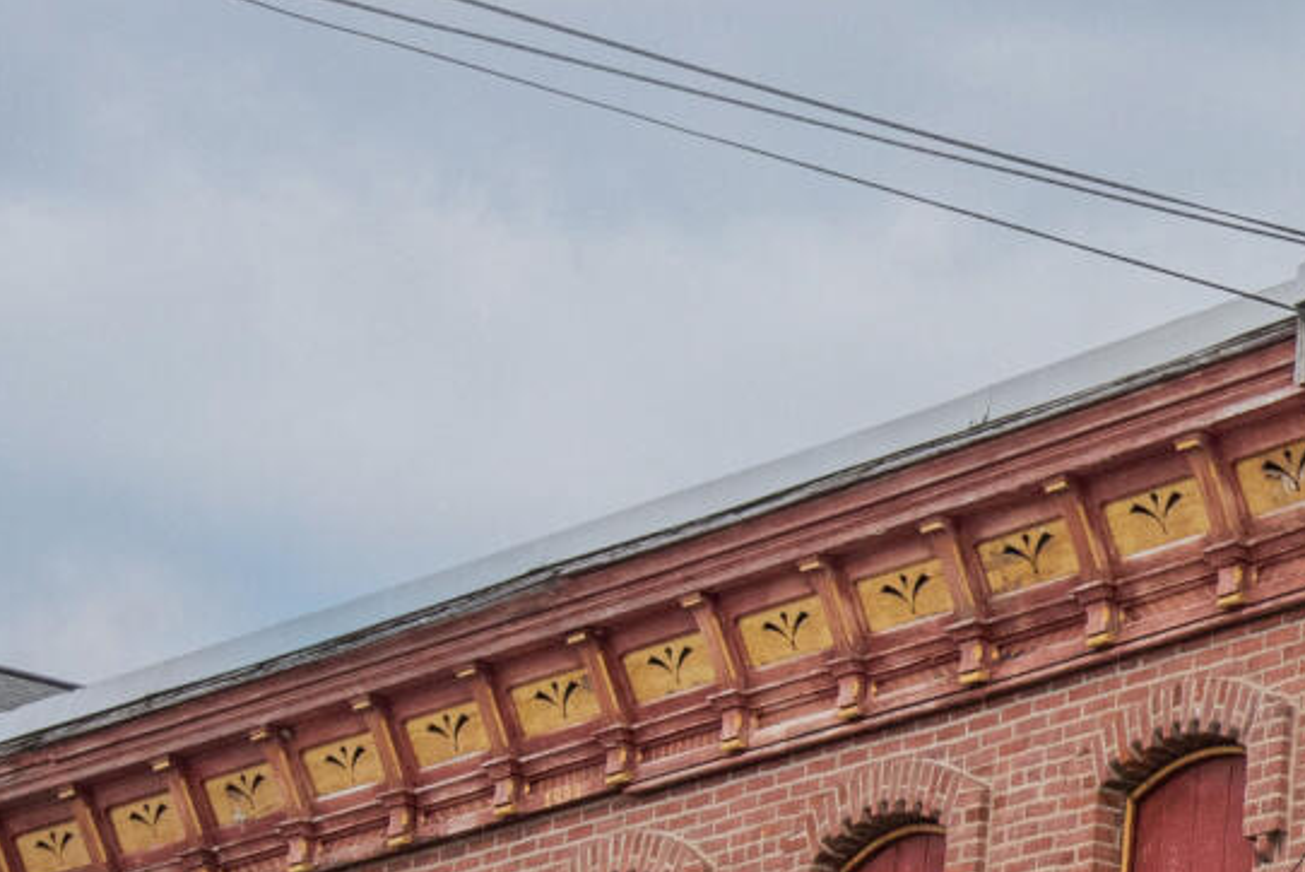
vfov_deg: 8.2
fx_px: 6020
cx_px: 2947
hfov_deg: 10.8
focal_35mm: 166
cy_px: 1096
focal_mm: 30
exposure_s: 1/250
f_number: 8
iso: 500
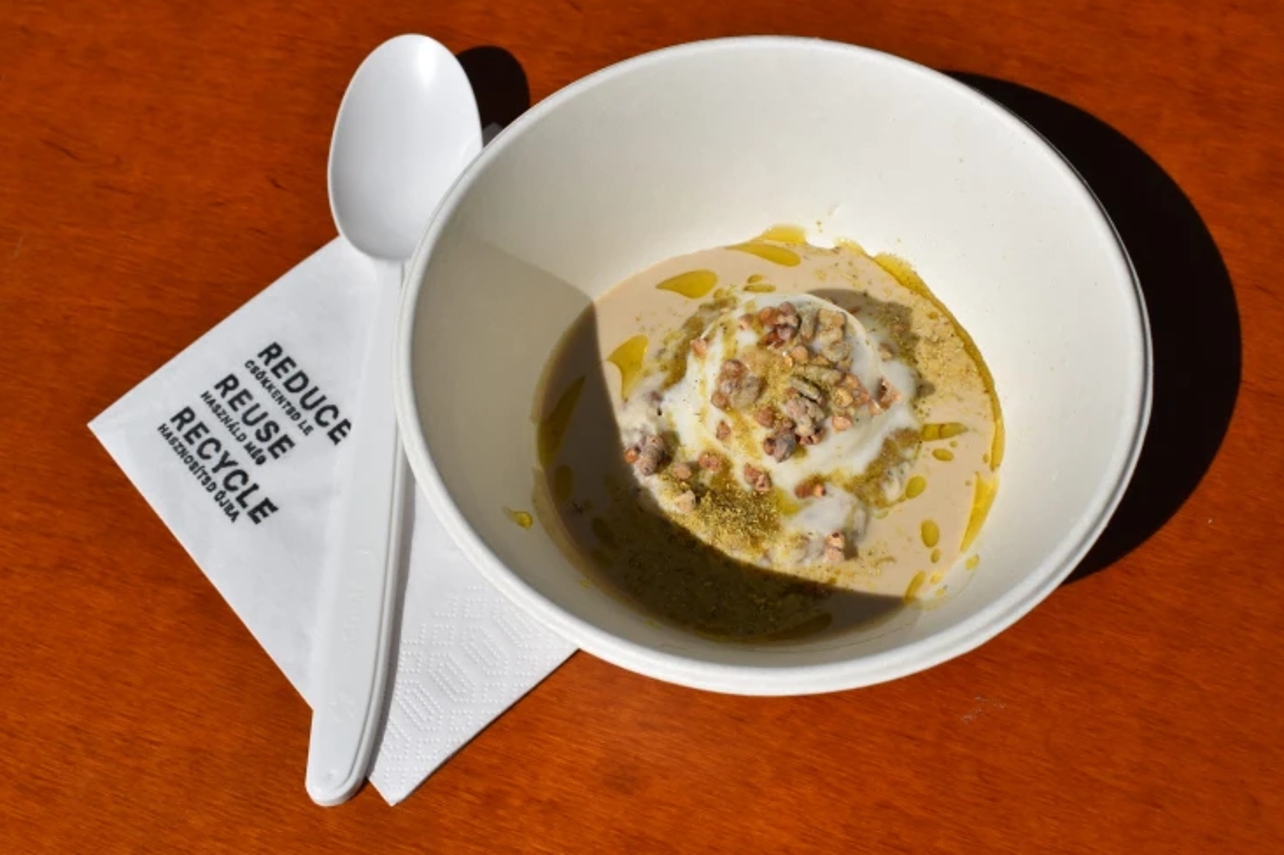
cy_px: 419
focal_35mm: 43
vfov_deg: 31.2
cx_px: 655
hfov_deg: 45.4
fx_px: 1533
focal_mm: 28
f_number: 11
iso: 100
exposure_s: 1/500
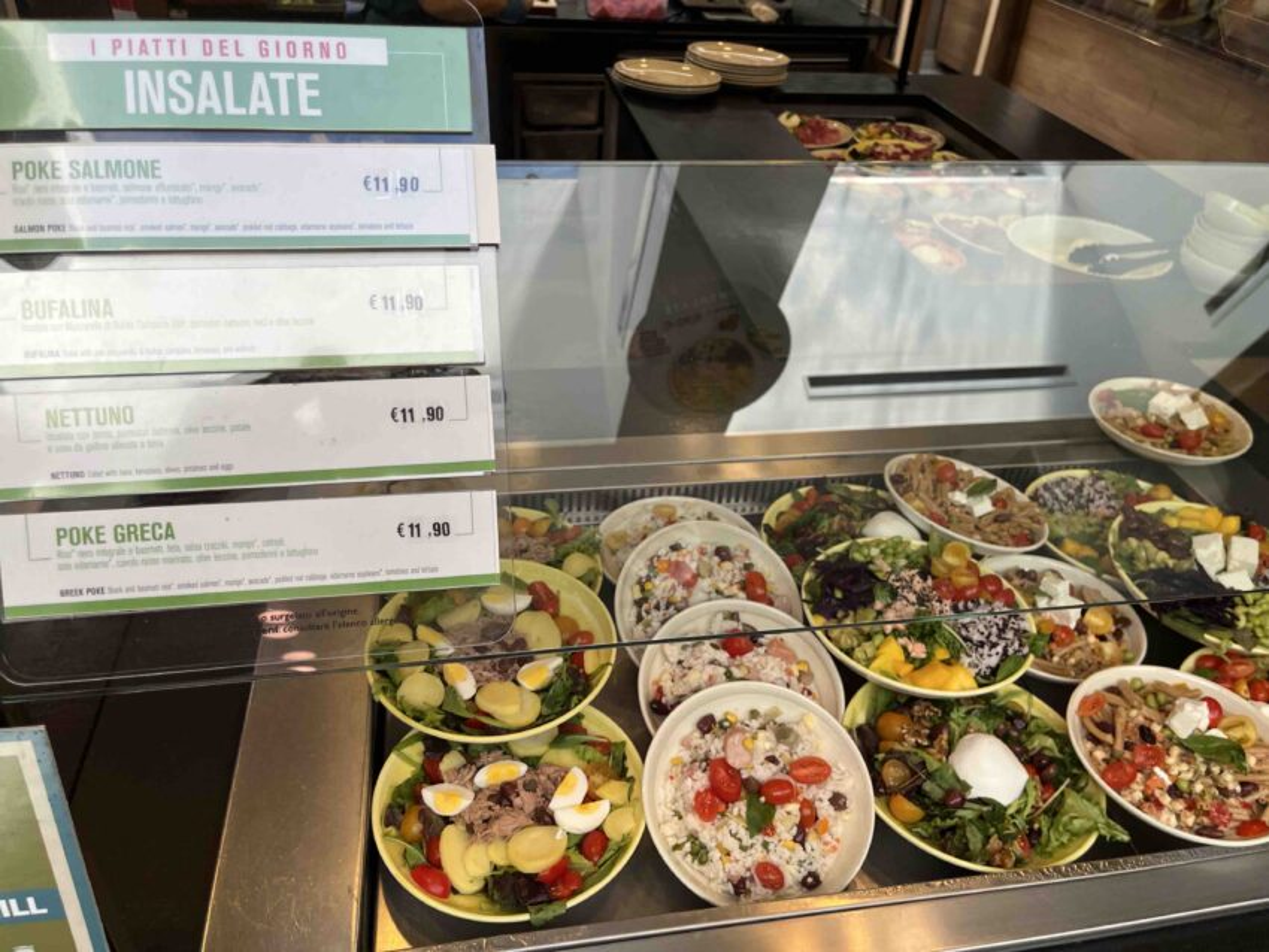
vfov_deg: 53.1
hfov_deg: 67.3
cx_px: 634
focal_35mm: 26
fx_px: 953
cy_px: 476
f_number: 1.6
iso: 50
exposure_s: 1/497
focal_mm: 5.1
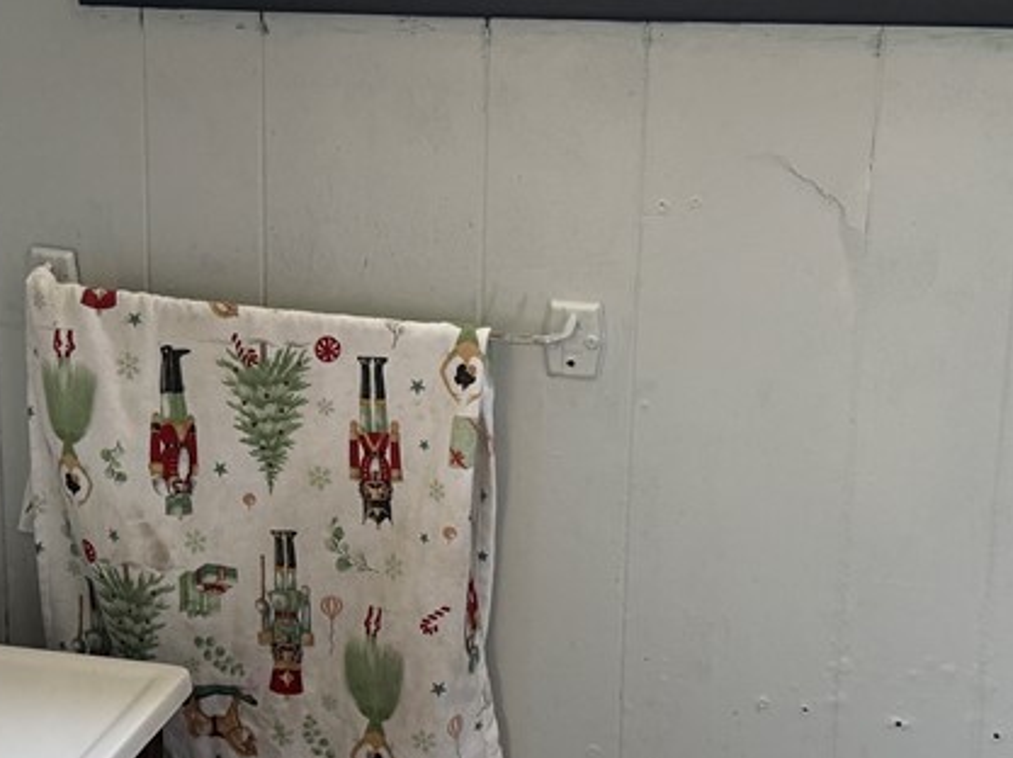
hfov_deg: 32.5
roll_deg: -0.7
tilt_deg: -13.1
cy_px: 330
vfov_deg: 24.8
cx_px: 352
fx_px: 1725
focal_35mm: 59
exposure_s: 1/60
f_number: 1.78
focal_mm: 6.76
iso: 250
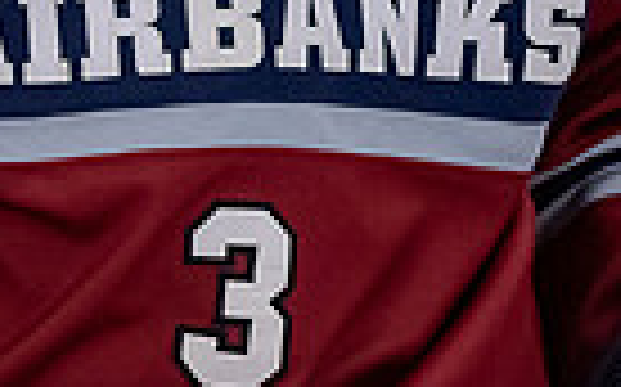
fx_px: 18043
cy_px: -708
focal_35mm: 1067
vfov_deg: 1.2
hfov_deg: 2.0
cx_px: -20
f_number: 3.2
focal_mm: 120
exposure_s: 1/800
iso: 2000
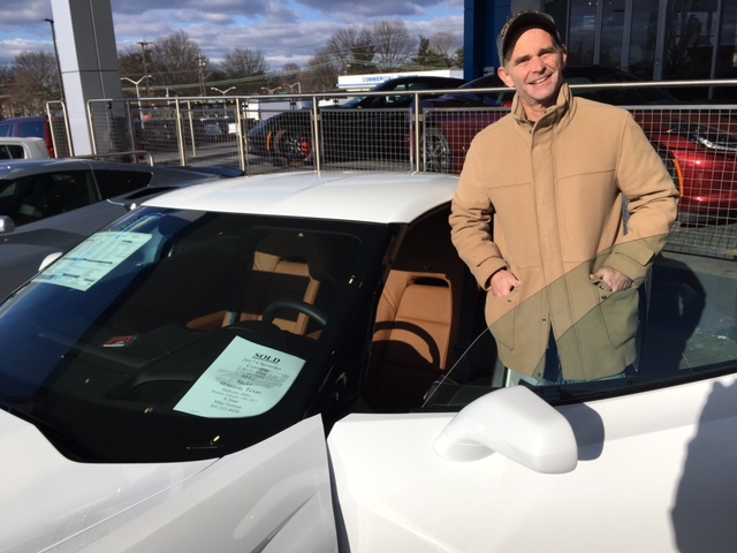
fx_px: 617
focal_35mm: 29
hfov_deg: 61.7
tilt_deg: -17.7
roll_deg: +1.0
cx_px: 368
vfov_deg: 48.2
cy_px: 276
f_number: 2.2
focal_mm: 4.15
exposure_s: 1/2849
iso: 25
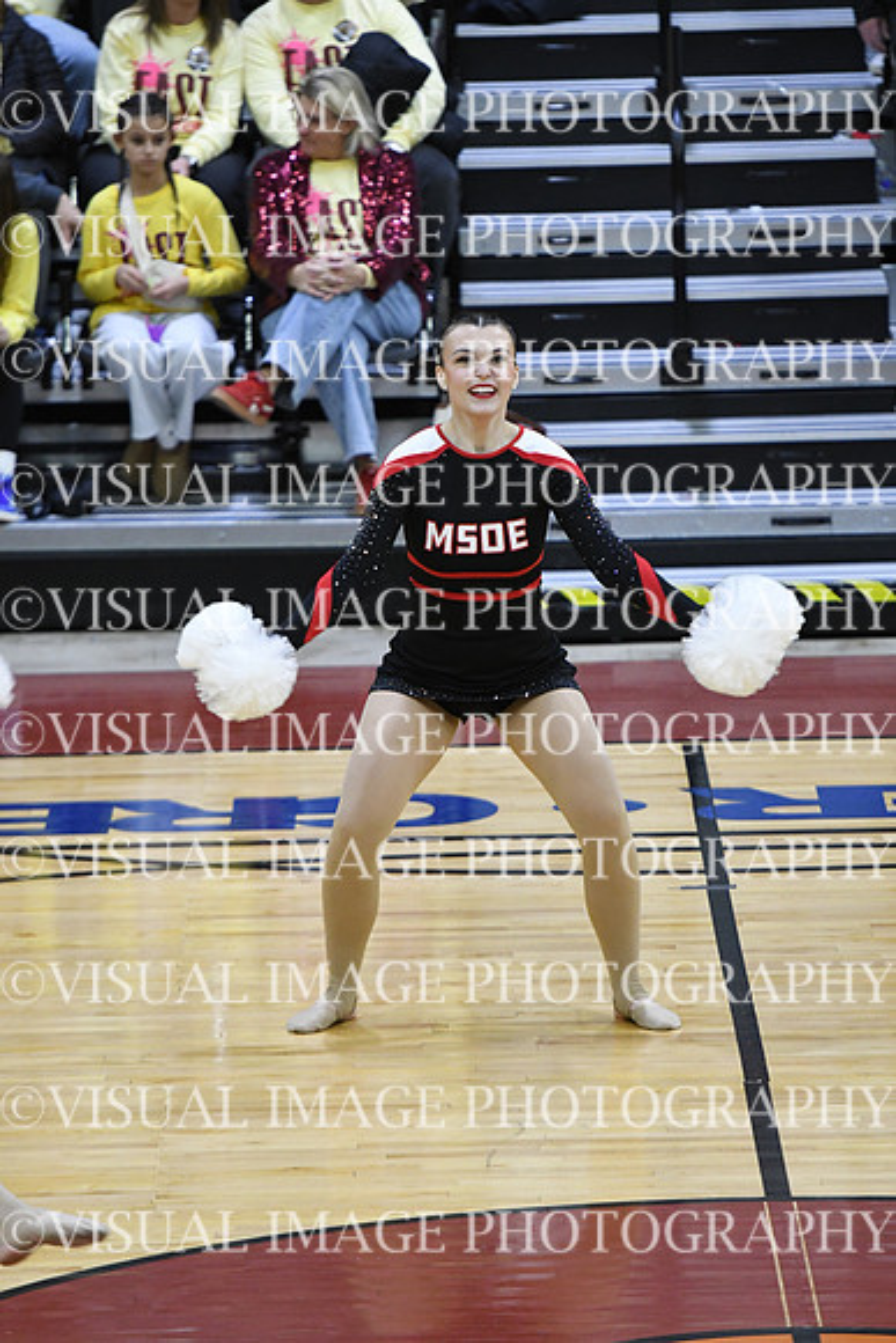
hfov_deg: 5.0
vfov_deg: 7.4
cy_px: 672
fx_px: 10334
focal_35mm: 277
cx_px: 448
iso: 3200
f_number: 2.8
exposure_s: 1/400
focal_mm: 185
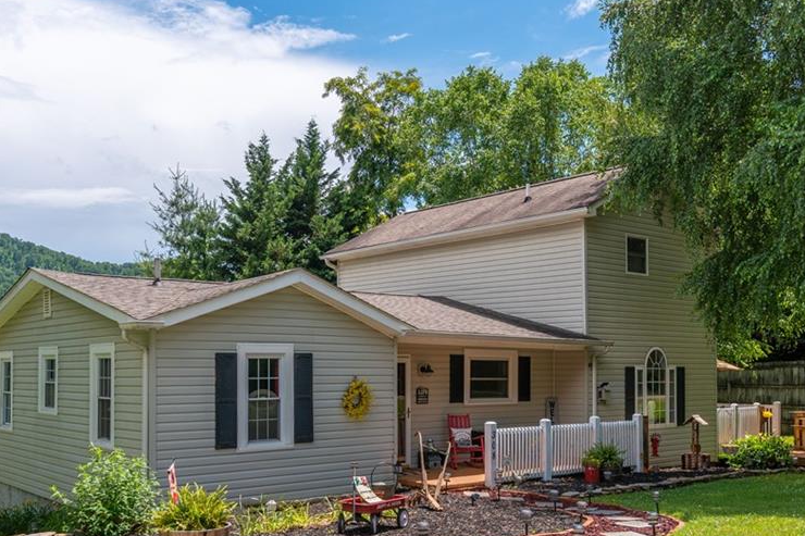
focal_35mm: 36
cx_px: 362
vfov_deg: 36.6
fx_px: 805
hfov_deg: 53.1
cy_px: 343
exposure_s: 1/1600
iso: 320
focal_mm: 26
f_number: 7.1
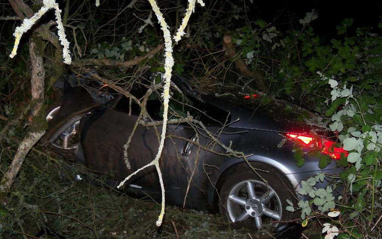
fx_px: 396
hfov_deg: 51.5
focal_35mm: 38
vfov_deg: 33.5
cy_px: 140
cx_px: 188
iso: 200
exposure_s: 1/30
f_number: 3.5
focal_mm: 6.2
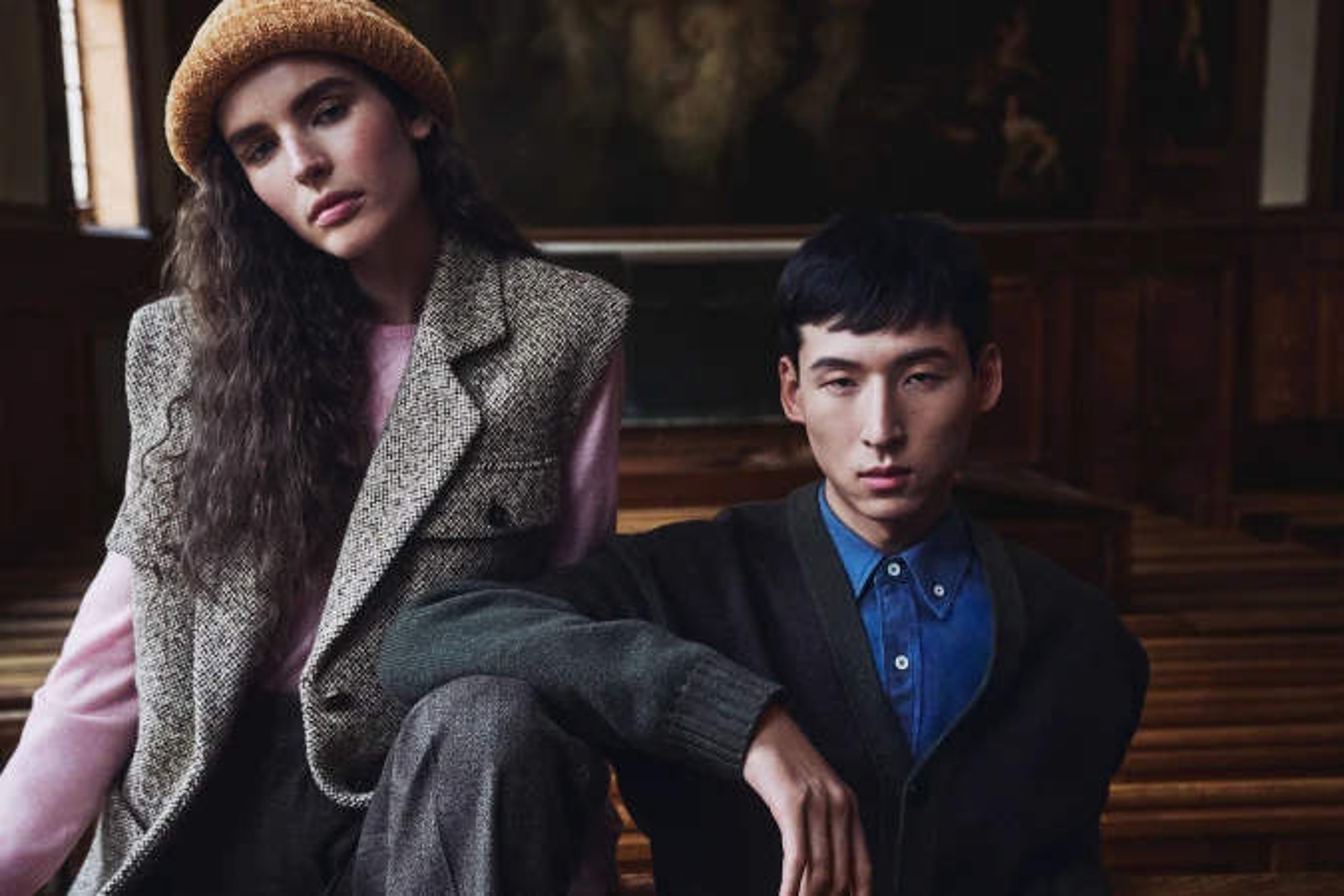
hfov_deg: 46.4
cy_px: 448
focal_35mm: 42
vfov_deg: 31.9
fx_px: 1568
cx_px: 672
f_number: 5
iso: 1600
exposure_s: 1/80
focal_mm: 42
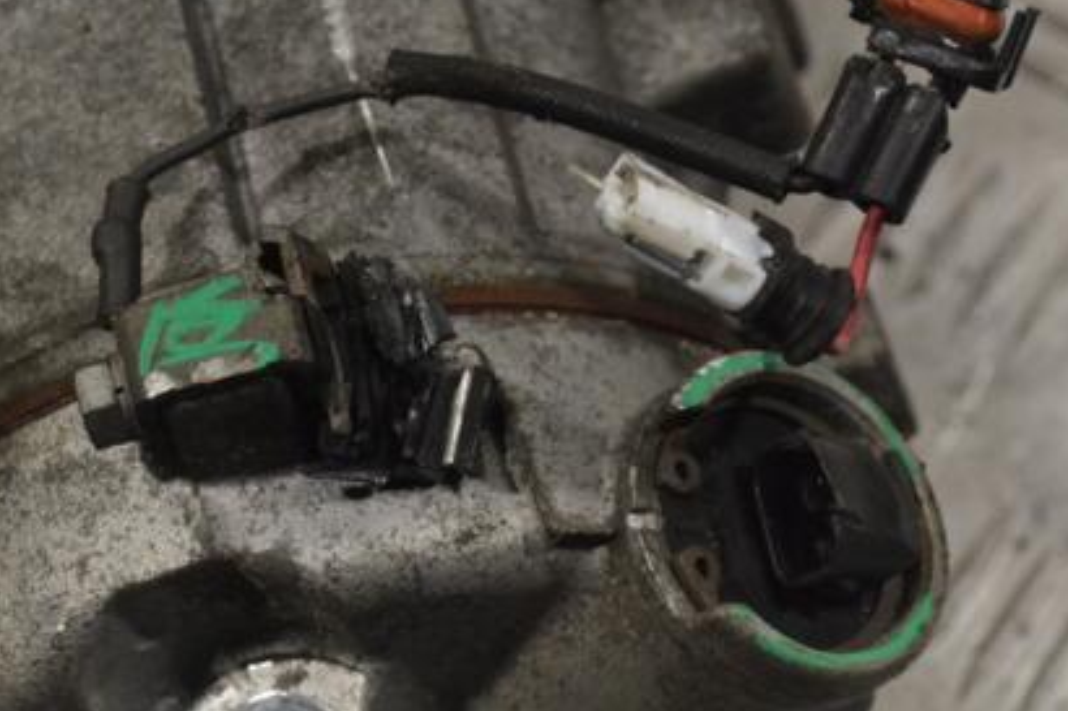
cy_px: 445
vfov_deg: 11.3
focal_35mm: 121
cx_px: 547
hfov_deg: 17.0
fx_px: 3580
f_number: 9
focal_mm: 55
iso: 3200
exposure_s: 1/320
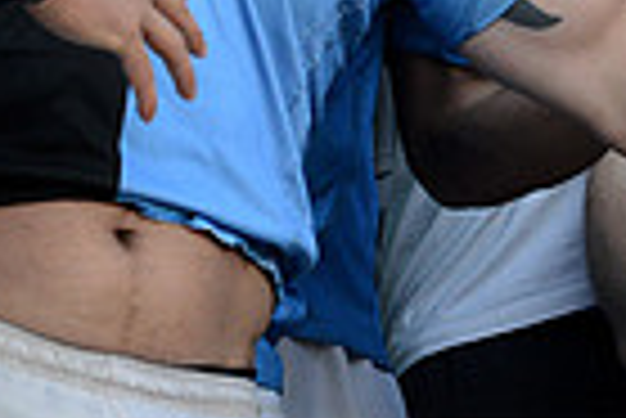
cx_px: 558
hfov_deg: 5.8
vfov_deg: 3.9
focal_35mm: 354
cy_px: -402
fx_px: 6162
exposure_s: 1/500
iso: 1600
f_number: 4.5
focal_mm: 85
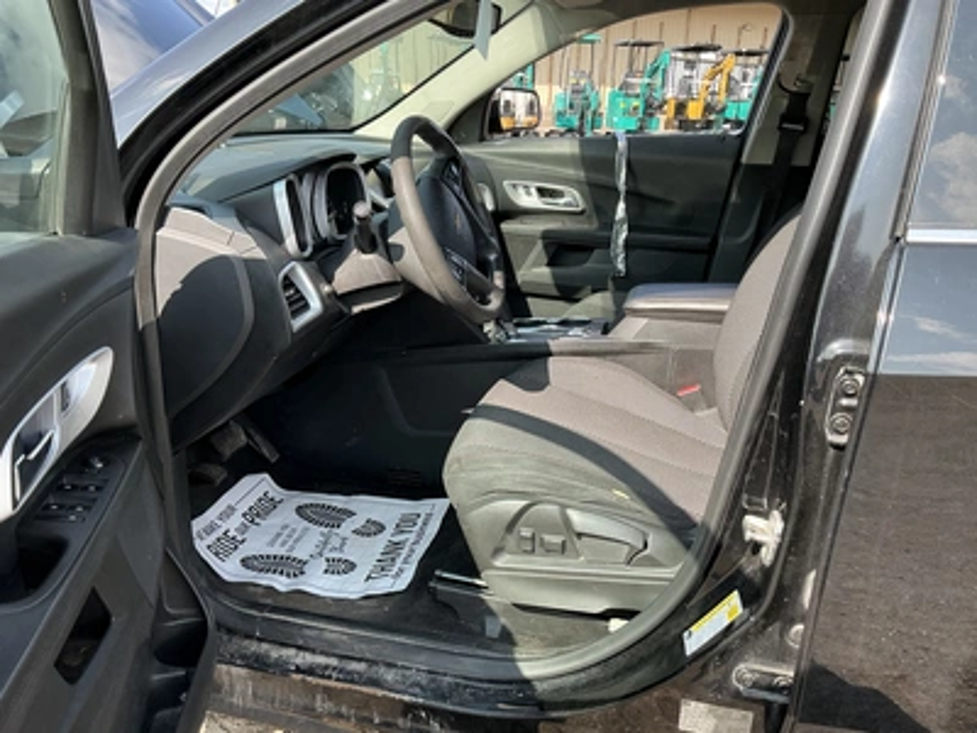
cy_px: 366
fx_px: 790
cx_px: 488
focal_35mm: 28
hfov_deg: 63.4
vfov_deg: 49.7
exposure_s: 1/262
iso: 25
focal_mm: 3
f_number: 1.8
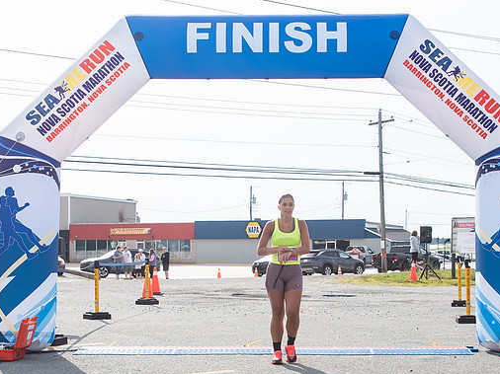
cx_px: 274
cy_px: 242
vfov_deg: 23.2
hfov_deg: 30.7
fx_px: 910
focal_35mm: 63
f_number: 4
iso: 800
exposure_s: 1/3200
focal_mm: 31
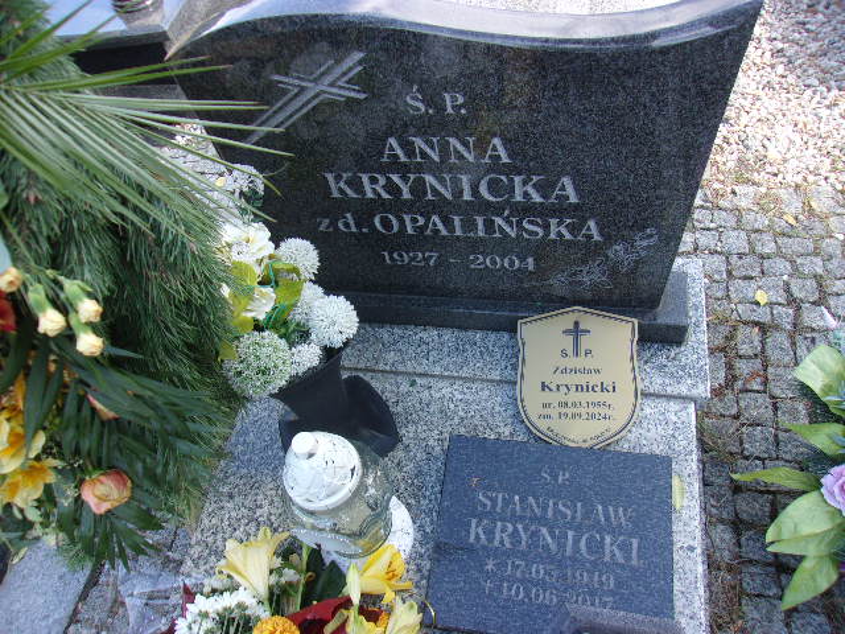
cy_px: 317
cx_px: 422
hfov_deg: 65.3
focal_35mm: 27
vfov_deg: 51.4
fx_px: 659
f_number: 3
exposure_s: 1/120
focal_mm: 4.9
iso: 80
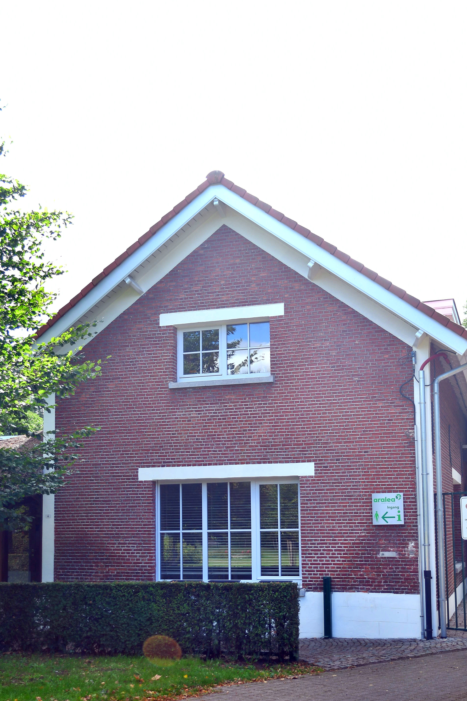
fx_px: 856
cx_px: 235
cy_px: 458
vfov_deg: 44.0
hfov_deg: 30.5
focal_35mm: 44
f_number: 3.8
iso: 50
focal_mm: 22
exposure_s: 1/125
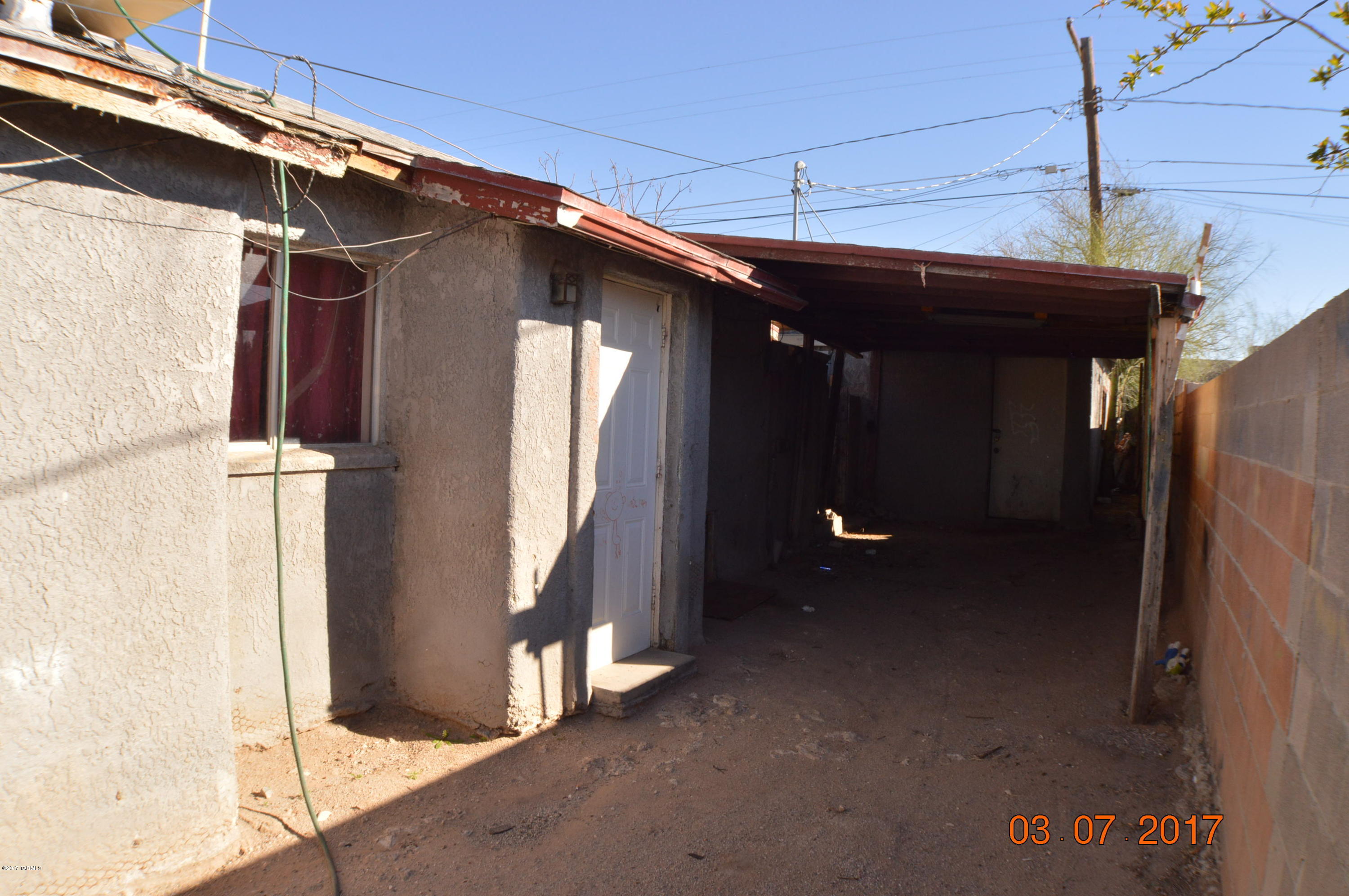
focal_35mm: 30
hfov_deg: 62.0
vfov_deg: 43.5
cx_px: 674
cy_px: 448
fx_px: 1123
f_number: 11
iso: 400
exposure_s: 1/200
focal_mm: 20
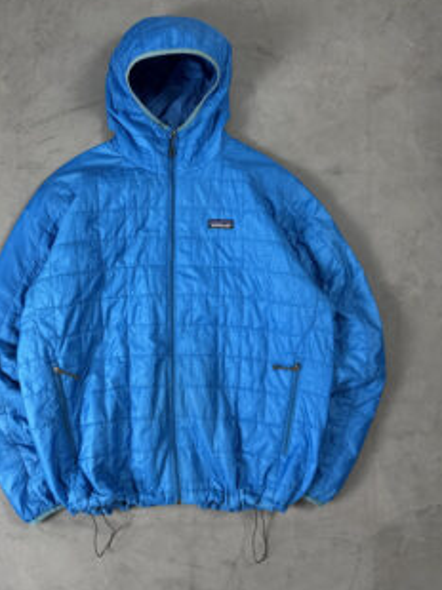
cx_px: 177
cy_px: 261
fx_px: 528
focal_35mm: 31
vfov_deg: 58.2
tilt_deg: -83.2
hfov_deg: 45.1
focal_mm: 6.76
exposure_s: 1/60
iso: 125
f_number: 1.78
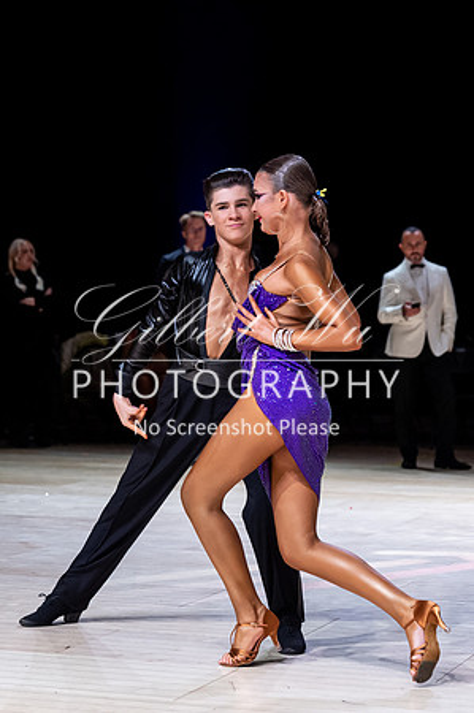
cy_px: 356
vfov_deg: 18.9
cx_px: 246
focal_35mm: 108
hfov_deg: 12.6
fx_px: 2140
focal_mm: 72
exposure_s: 1/400
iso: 3200
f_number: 3.3
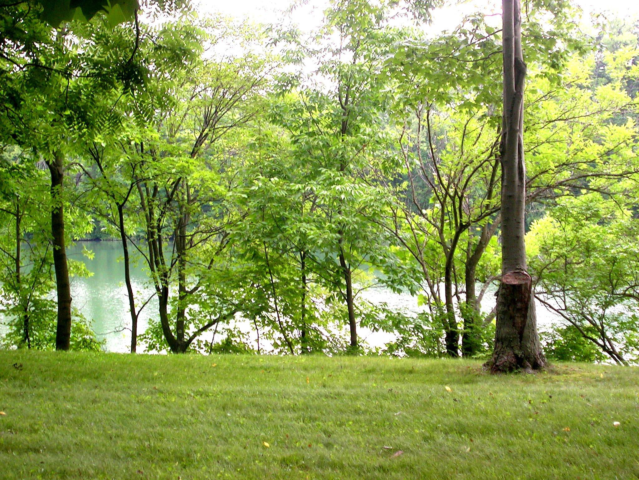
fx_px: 1661
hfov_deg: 21.8
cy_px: 240
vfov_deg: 16.4
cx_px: 320
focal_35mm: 90
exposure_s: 1/65.3
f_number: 4.3
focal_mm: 13.6
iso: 50
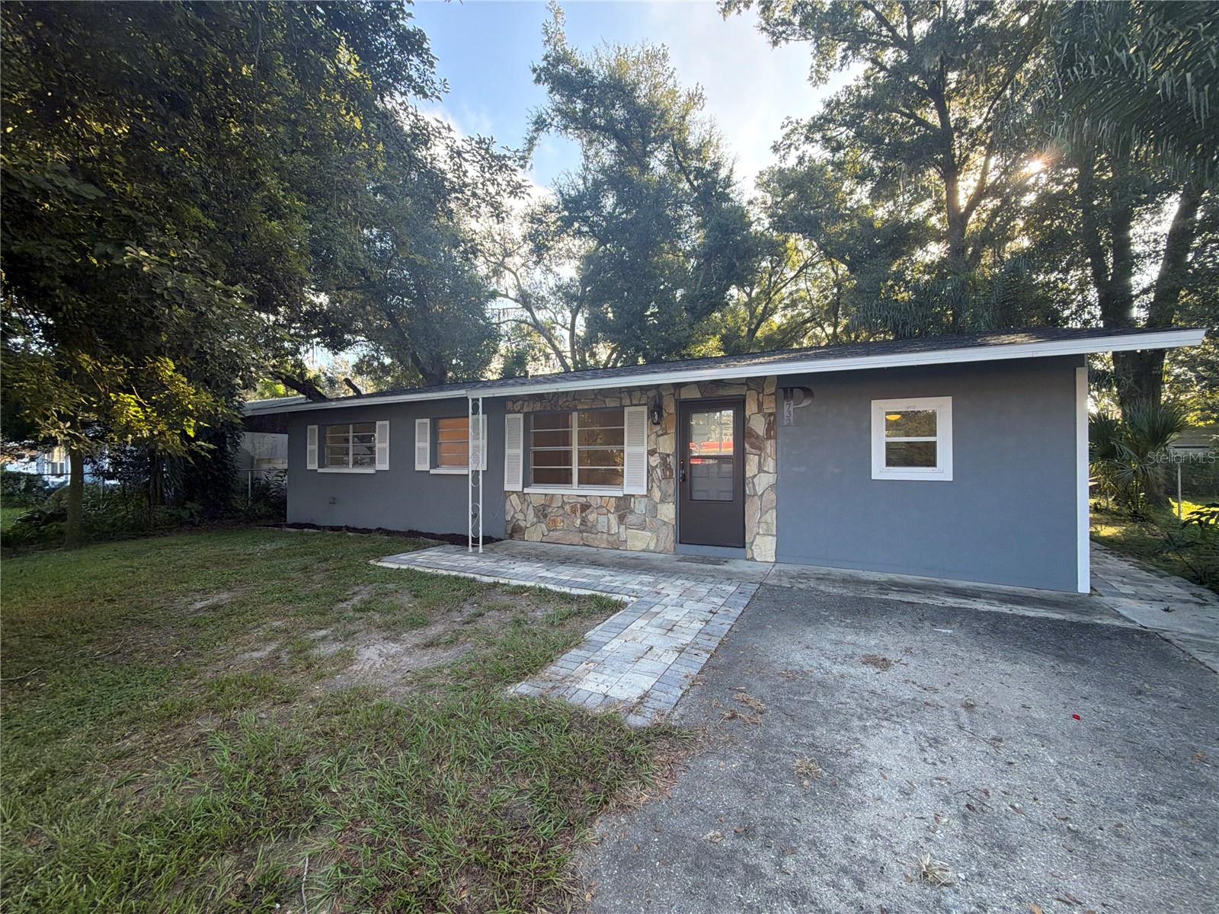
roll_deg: -0.1
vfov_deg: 85.7
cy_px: 457
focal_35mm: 14
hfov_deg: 102.1
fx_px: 493
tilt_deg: +0.5
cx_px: 610
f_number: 2.2
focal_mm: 2.22
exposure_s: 1/124
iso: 64
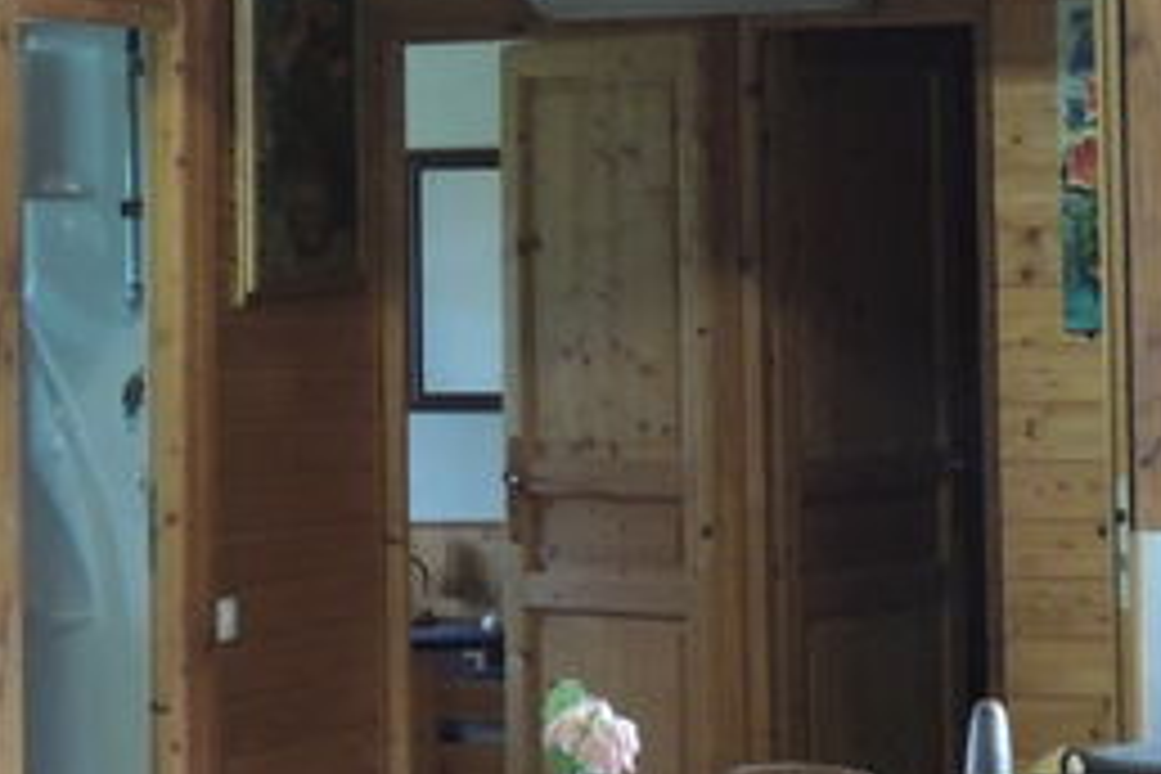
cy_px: -36
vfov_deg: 10.2
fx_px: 4289
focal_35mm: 133
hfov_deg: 15.2
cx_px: 1076
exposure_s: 1/13
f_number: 3.2
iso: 400
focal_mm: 5.8
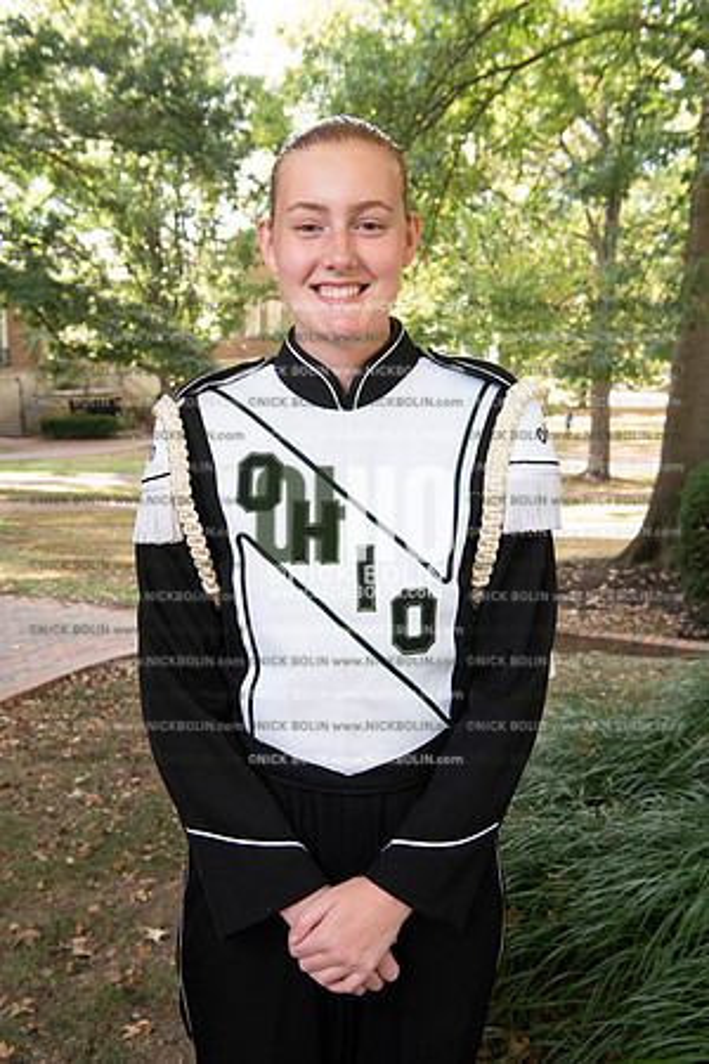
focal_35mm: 38
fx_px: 1122
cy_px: 532
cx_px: 354
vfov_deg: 50.7
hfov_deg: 35.1
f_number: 8
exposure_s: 1/100
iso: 800
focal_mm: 38
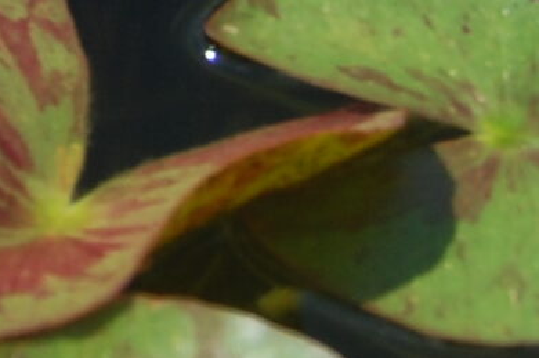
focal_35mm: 315
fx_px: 4710
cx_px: -344
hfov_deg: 6.4
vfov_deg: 4.2
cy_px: -704
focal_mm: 32
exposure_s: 1/320
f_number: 9
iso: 200
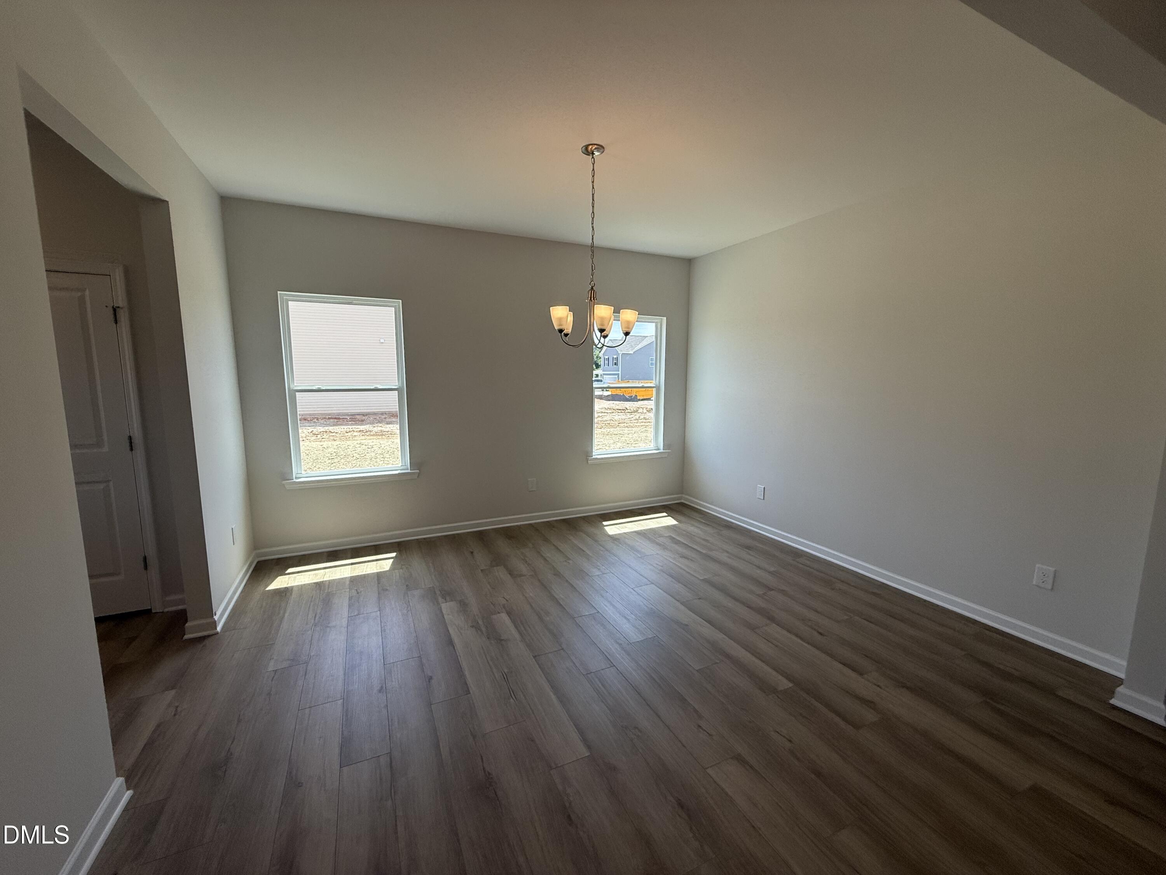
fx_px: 472
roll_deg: -0.2
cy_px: 438
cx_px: 583
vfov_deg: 85.7
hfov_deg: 102.1
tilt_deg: -7.1
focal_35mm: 14
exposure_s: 1/494
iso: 64
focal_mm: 2.22
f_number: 2.2
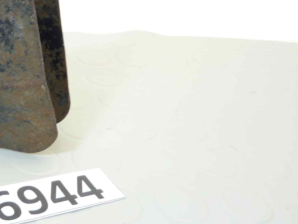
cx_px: 0
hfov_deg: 34.1
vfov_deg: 28.4
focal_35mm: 51
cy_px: 78
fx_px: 439
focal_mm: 4.1
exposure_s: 1/15
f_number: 3.3
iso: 80
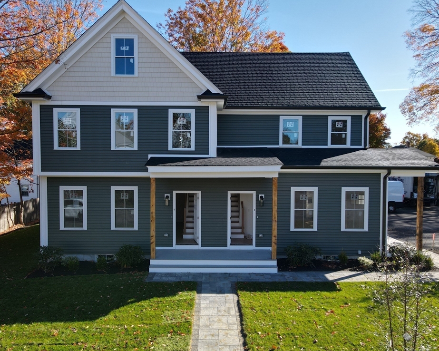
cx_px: 213
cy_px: 176
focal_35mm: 26
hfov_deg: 66.0
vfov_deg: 54.9
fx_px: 338
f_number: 2.8
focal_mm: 4.5
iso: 100
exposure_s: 1/320
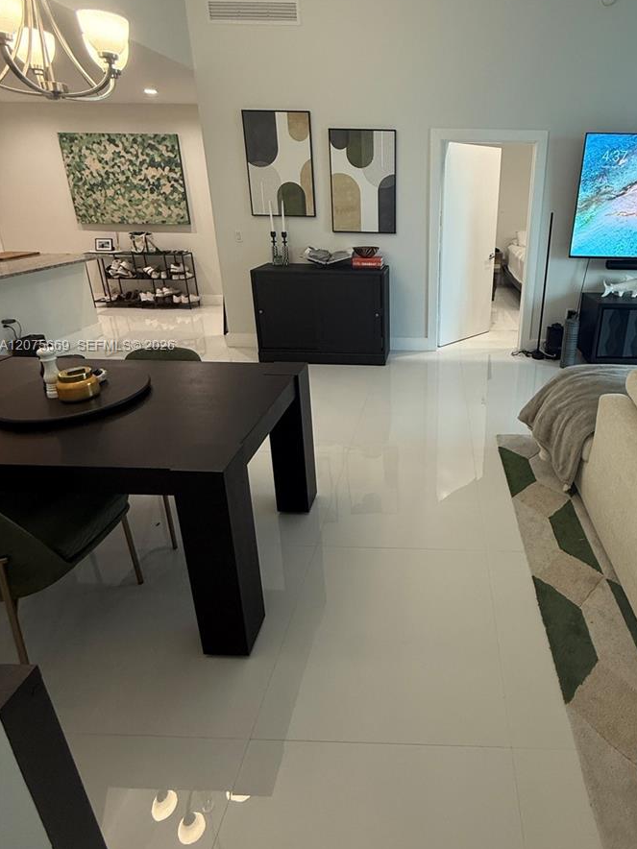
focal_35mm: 19
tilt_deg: -17.9
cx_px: 429
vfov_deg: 83.8
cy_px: 347
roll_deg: -0.8
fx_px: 466
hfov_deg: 66.7
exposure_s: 1/60
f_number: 2.2
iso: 200
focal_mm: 2.22
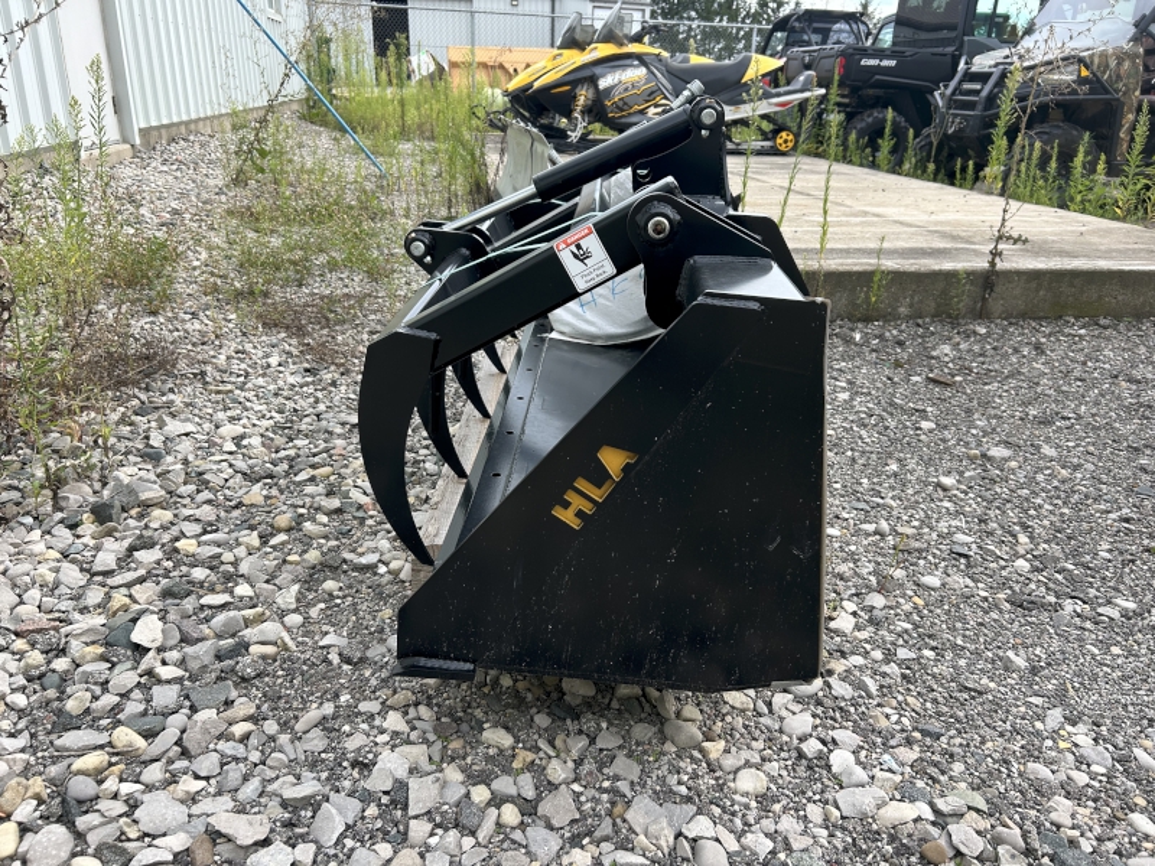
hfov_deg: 67.3
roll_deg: -1.5
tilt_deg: -22.9
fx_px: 868
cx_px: 578
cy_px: 433
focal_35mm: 26
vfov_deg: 53.1
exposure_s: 1/1266
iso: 50
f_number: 1.5
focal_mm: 5.7
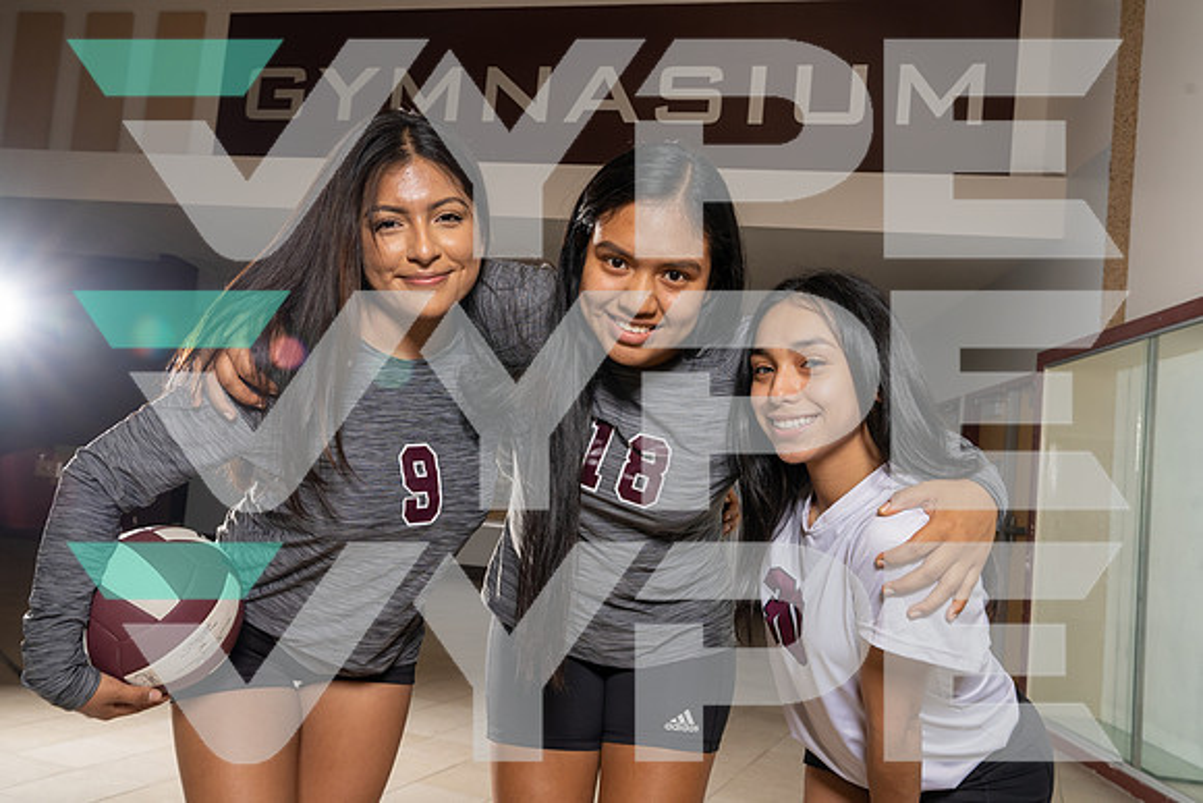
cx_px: 602
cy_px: 402
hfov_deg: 60.3
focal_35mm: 31
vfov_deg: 42.3
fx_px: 1036
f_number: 8
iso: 800
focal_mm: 31
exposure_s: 1/250
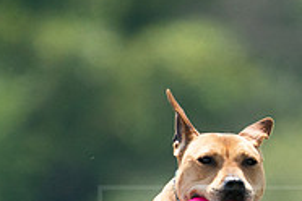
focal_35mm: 1873
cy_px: 267
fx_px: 15711
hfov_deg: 1.1
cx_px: 253
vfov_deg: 0.7
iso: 1600
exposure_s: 1/4000
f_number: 6.3
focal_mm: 600
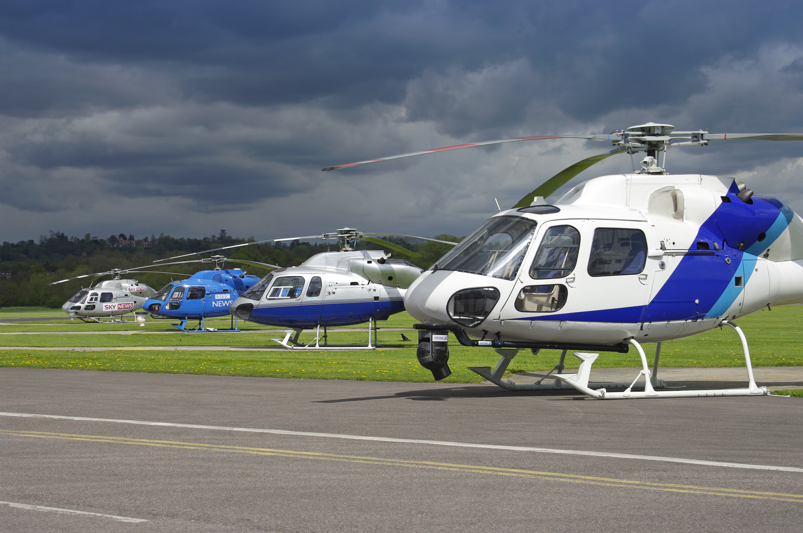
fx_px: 1504
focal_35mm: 68
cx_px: 402
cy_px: 266
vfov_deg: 20.1
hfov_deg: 29.9
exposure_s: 1/500
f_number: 8
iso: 100
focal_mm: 45
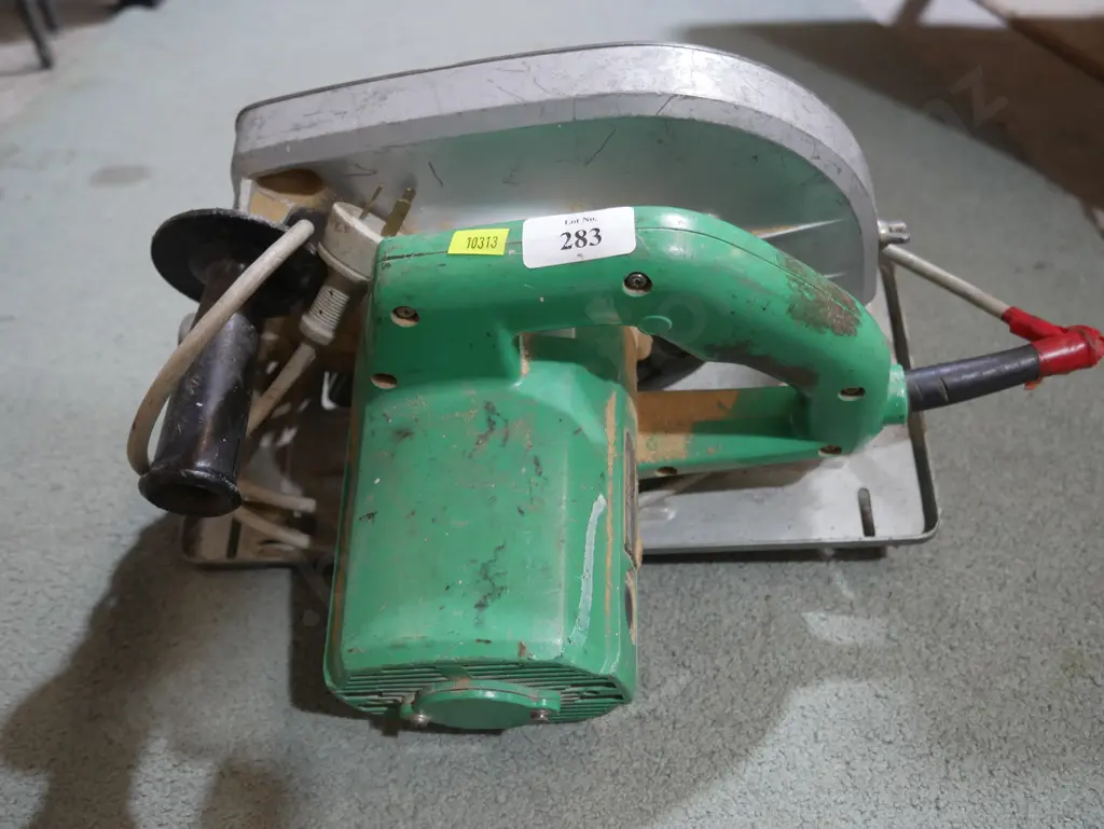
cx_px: 552
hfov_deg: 56.8
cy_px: 414
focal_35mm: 32
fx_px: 1021
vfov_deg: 44.2
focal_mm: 16
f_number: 3.6
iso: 640
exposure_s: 1/60
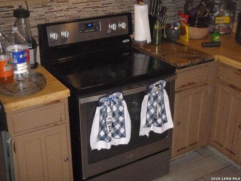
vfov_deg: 27.0
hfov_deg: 35.5
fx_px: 376
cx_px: 120
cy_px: 90
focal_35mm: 54
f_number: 5
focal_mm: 9.7
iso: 1000
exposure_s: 1/60
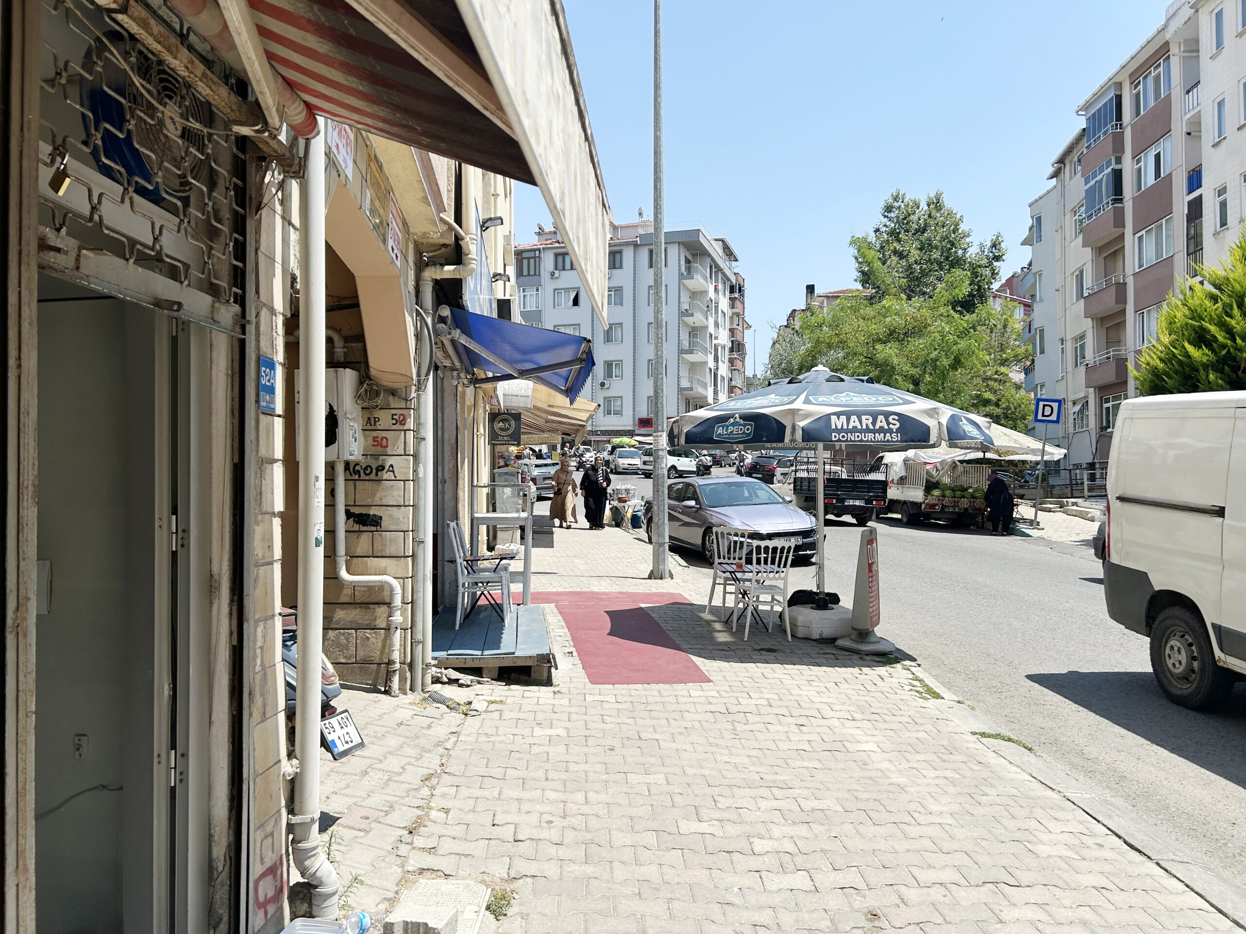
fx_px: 936
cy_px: 467
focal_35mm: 26
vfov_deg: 53.1
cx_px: 623
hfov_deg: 67.3
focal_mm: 5.7
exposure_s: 1/3968
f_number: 1.5
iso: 50
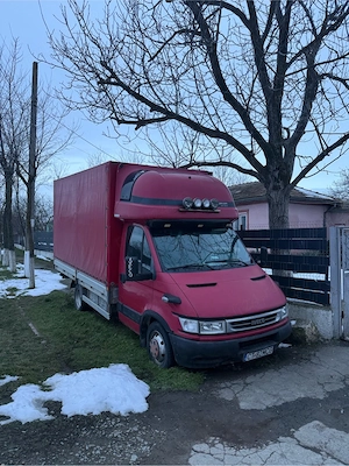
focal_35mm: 24
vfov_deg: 71.6
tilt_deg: +2.0
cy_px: 233
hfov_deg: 56.8
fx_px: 323
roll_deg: -0.9
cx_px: 174
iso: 250
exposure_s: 1/60
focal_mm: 6.76
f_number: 1.78
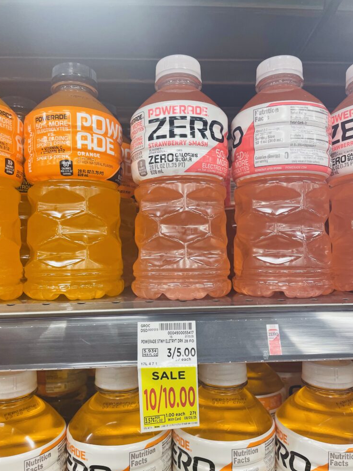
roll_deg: +0.2
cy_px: 237
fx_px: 367
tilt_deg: +0.7
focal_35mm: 27
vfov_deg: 65.3
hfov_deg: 51.4
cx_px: 177
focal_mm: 4.2
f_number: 1.6
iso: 80
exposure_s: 1/60
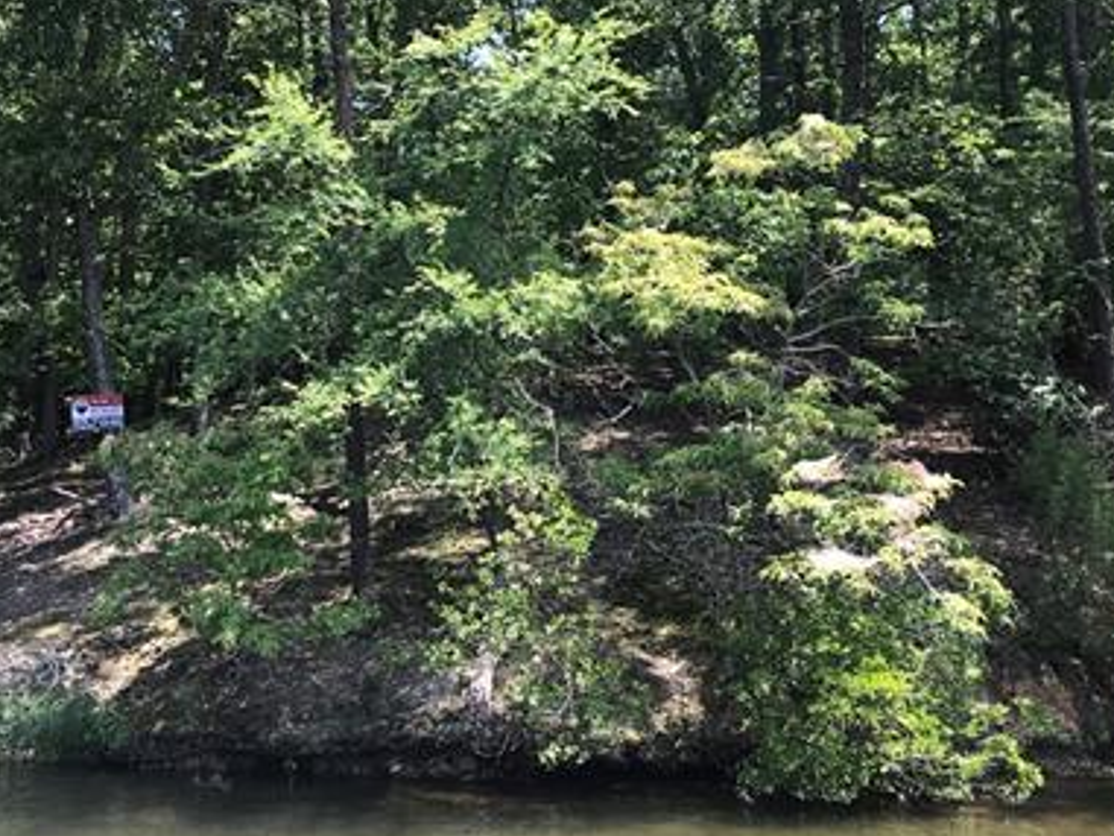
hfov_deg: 40.3
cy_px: 263
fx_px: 1513
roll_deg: -0.3
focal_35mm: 47
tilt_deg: +8.6
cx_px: 456
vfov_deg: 30.6
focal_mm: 3.99
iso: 20
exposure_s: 1/386
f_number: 1.8
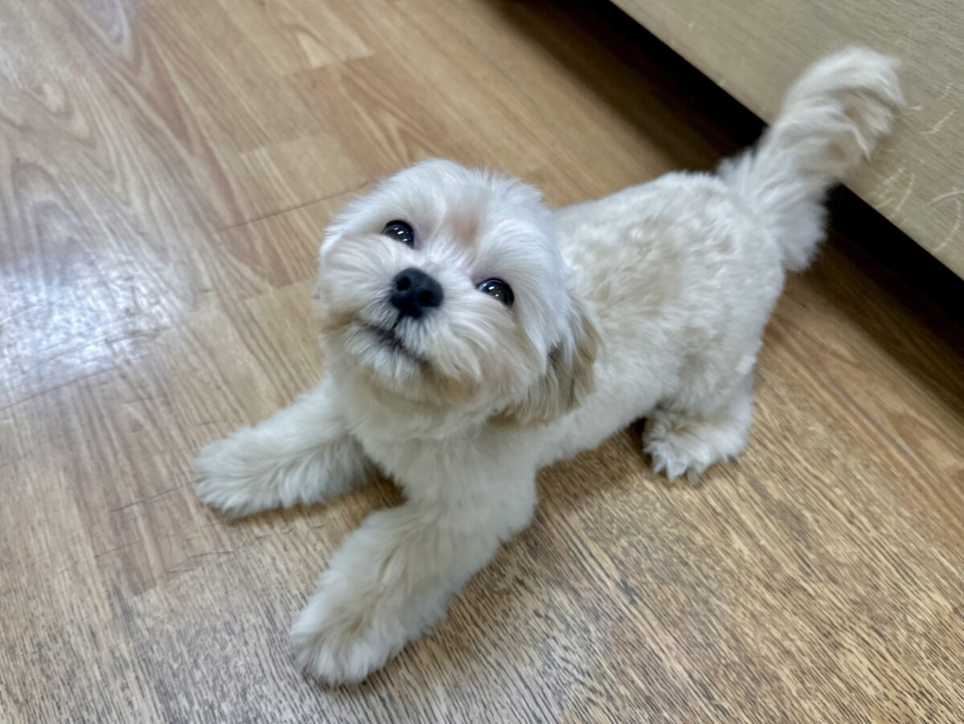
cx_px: 482
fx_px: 669
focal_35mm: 24
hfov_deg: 71.6
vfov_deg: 56.8
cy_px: 362
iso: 100
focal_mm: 6.86
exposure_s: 1/121
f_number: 1.78
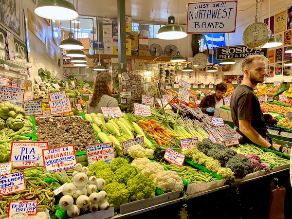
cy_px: 110
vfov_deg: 53.1
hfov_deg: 67.3
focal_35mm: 26
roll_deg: +0.0
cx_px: 146
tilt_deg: -4.8
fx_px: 219
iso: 64
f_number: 1.6
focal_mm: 5.1
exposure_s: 1/120
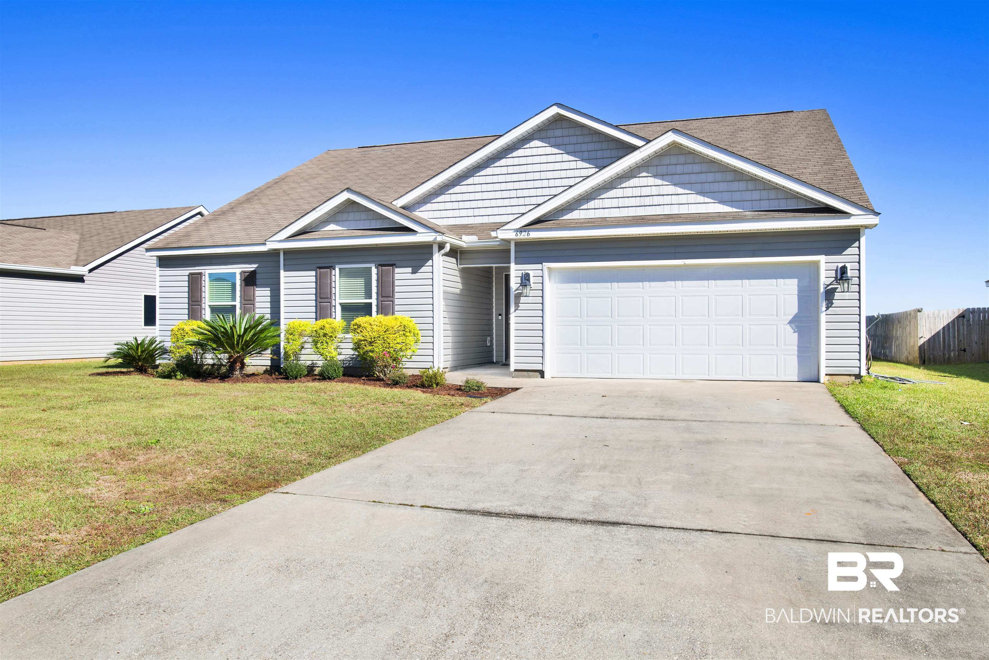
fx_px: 742
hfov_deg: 67.4
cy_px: 330
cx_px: 494
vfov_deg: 47.9
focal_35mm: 27
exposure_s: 1/320
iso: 200
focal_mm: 27
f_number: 11
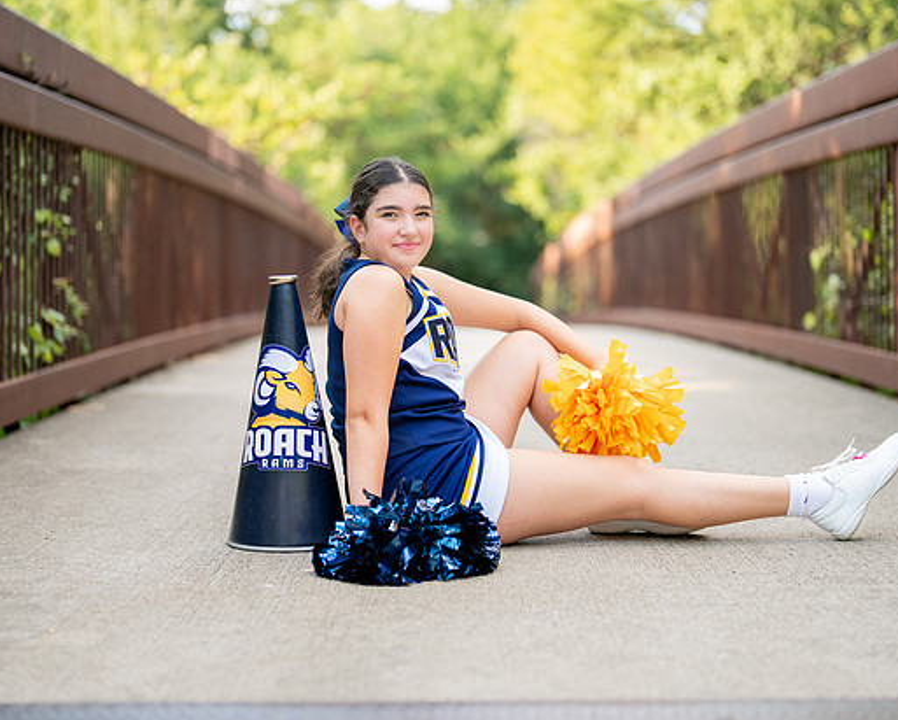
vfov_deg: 22.8
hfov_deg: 28.3
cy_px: 332
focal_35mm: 67
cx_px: 440
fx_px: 1782
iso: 100
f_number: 1.2
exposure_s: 1/640
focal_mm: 50
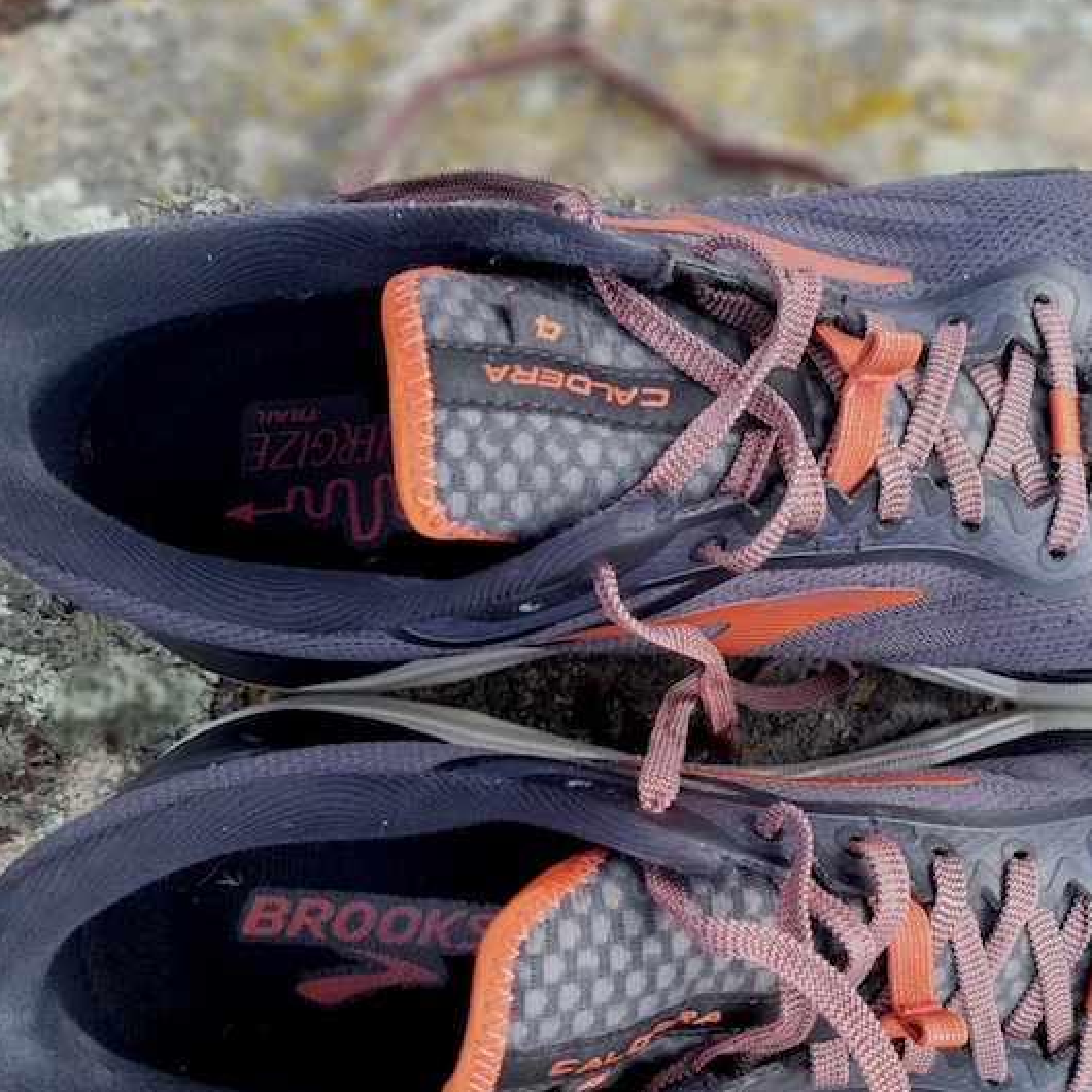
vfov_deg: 42.5
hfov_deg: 41.8
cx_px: 787
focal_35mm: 39
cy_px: 681
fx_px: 1392
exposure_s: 1/129
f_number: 1.7
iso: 50
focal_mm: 4.25
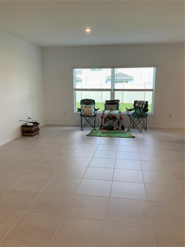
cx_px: 92
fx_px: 207
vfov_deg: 61.7
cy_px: 124
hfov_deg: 48.2
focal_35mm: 29
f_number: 1.8
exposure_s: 1/120
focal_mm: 3
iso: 50
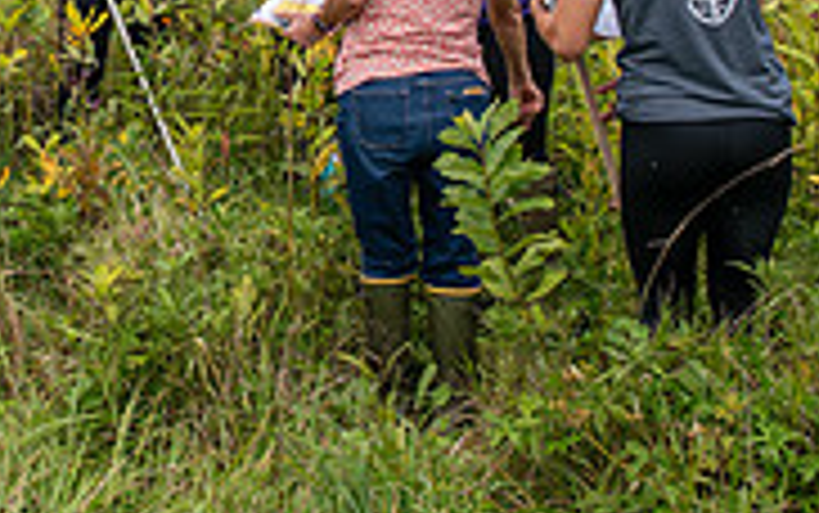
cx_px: 81
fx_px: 2099
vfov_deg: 13.4
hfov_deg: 21.6
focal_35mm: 94
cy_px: -155
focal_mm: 29
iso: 125
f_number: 4
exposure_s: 1/640
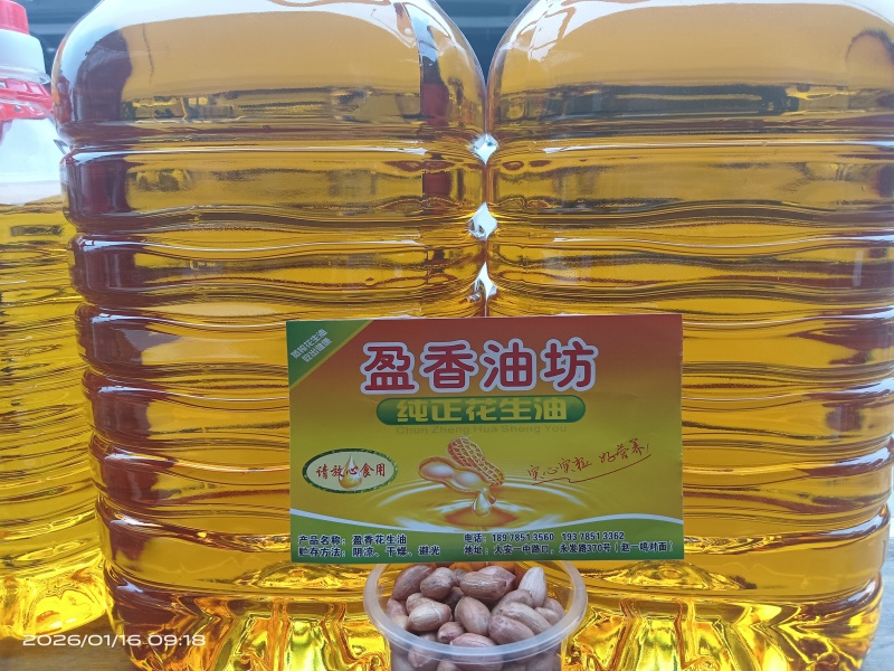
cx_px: 447
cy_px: 336
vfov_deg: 51.4
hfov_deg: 65.3
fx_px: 697
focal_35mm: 27
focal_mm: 3.66
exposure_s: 1/50
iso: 114
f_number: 2.2
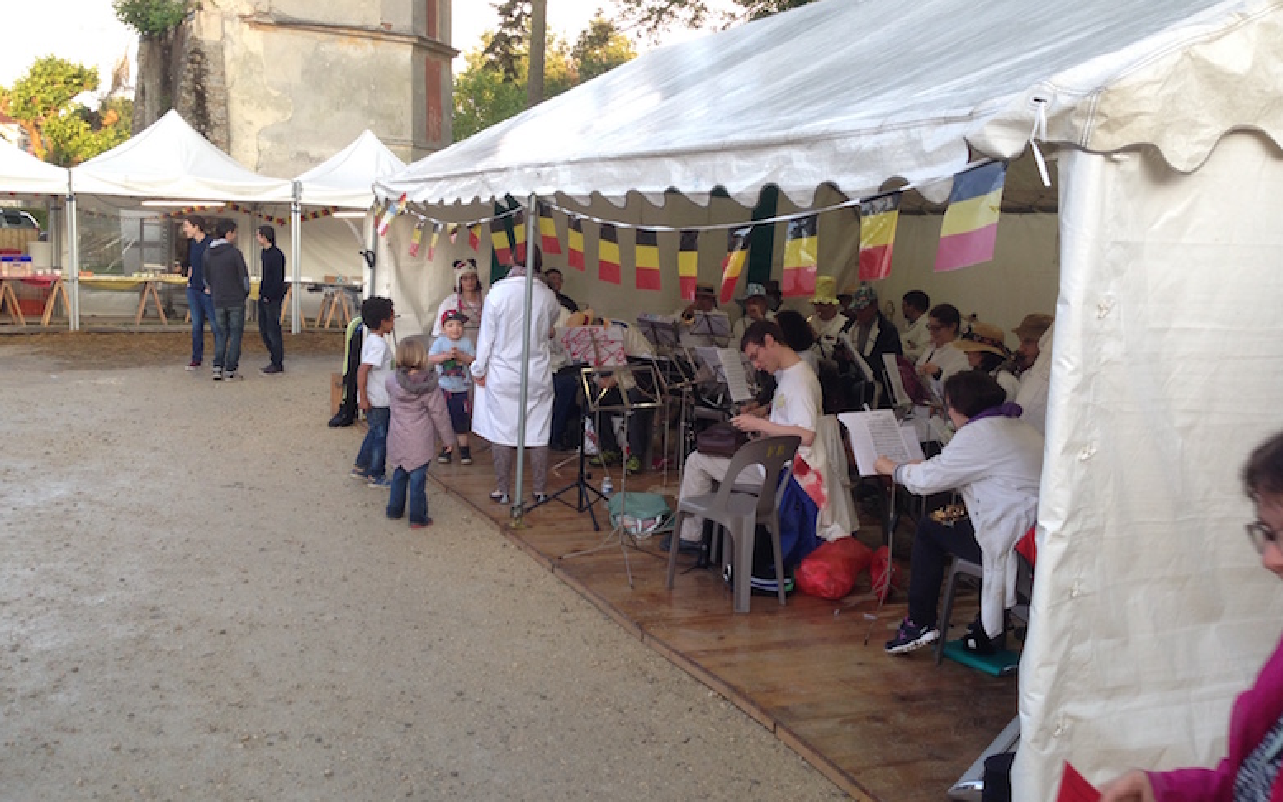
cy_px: 406
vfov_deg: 35.4
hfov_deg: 54.0
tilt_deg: -9.3
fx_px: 1259
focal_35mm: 36
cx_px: 646
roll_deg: -1.9
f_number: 2.4
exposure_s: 1/120
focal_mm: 4.12
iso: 50
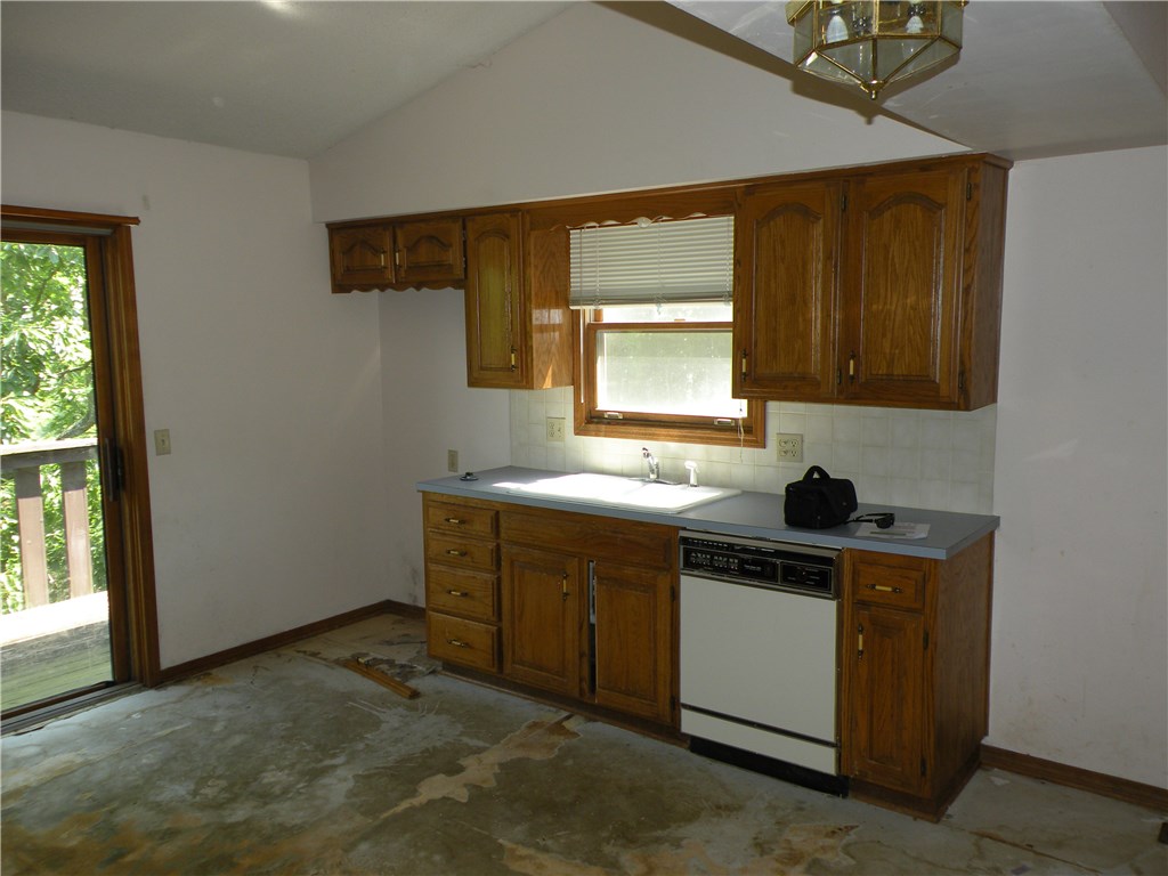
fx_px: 911
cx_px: 584
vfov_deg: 51.4
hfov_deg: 65.3
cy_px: 438
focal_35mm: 27
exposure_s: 1/60
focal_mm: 4.7
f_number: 2.8
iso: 64
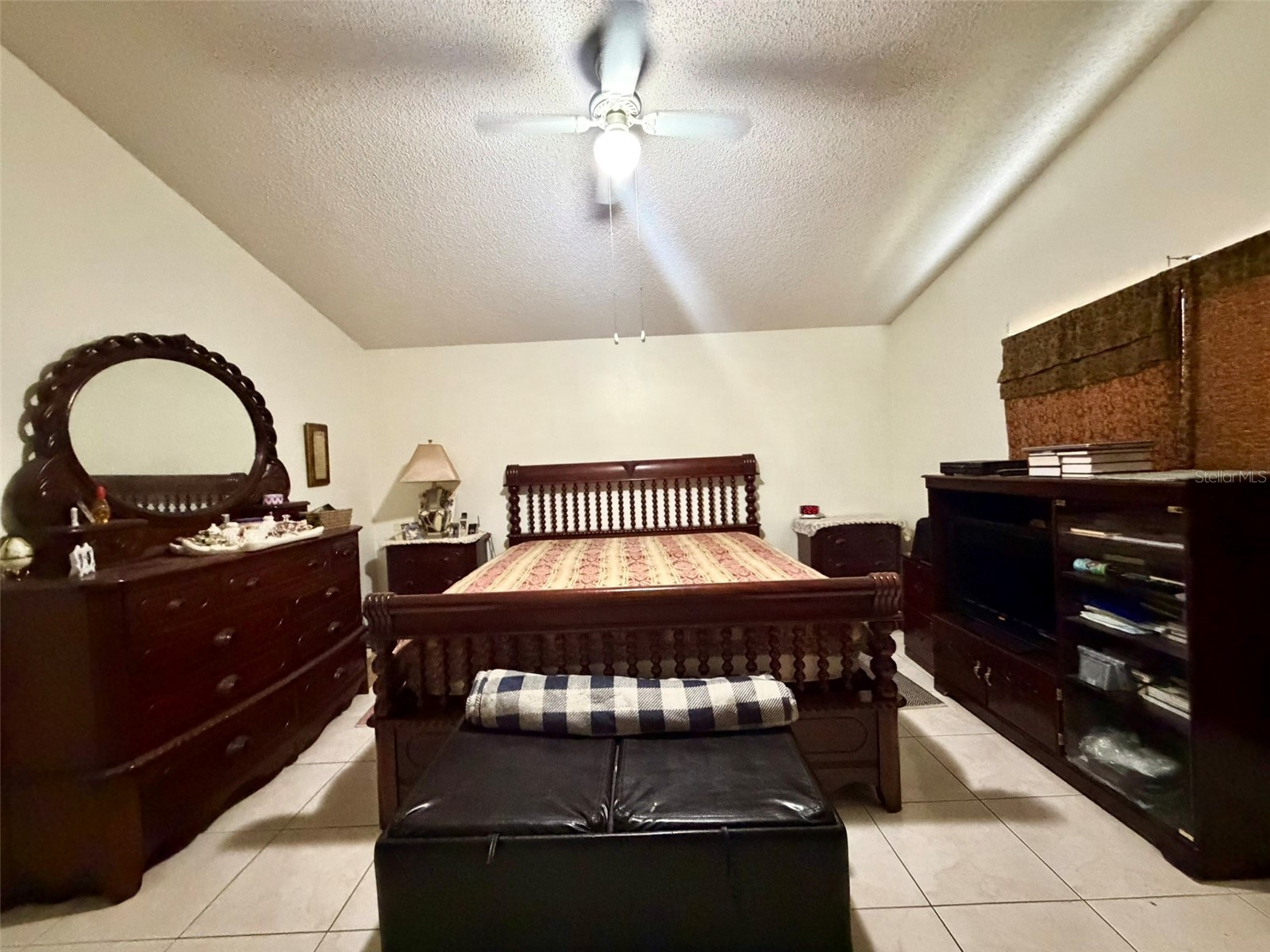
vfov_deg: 85.7
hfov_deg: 102.1
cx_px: 635
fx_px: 514
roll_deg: +3.0
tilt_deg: +0.7
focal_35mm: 14
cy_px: 476
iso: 1250
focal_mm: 2.22
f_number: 2.2
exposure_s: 1/60
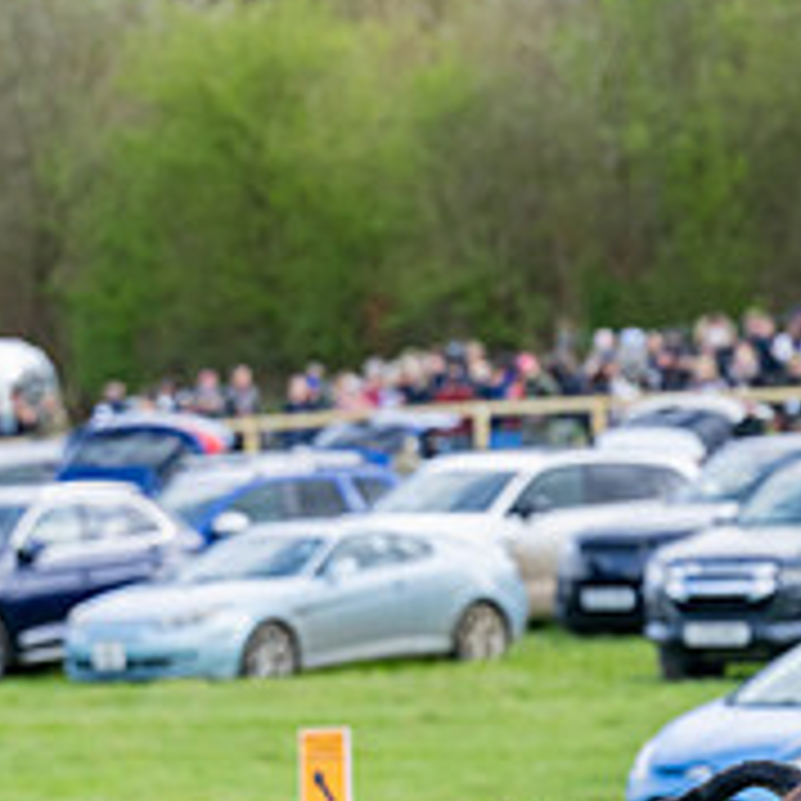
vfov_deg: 3.6
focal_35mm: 480
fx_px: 12566
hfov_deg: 3.6
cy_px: 982
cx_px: 1067
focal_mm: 130
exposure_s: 1/800
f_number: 5
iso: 400
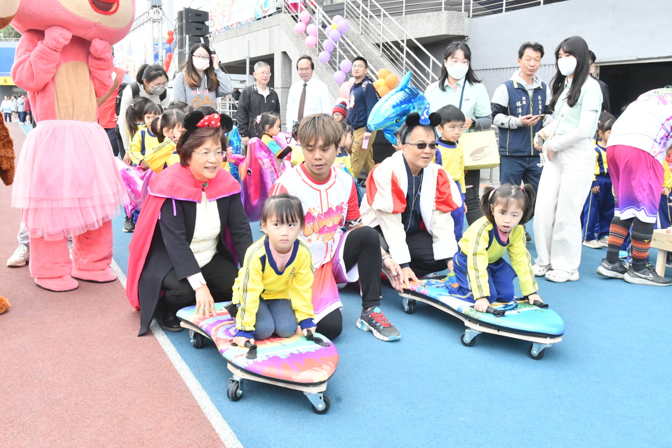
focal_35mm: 36
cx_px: 336
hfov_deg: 53.1
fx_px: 672
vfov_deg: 36.9
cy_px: 224
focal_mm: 24
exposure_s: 1/400
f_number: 10
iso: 2500
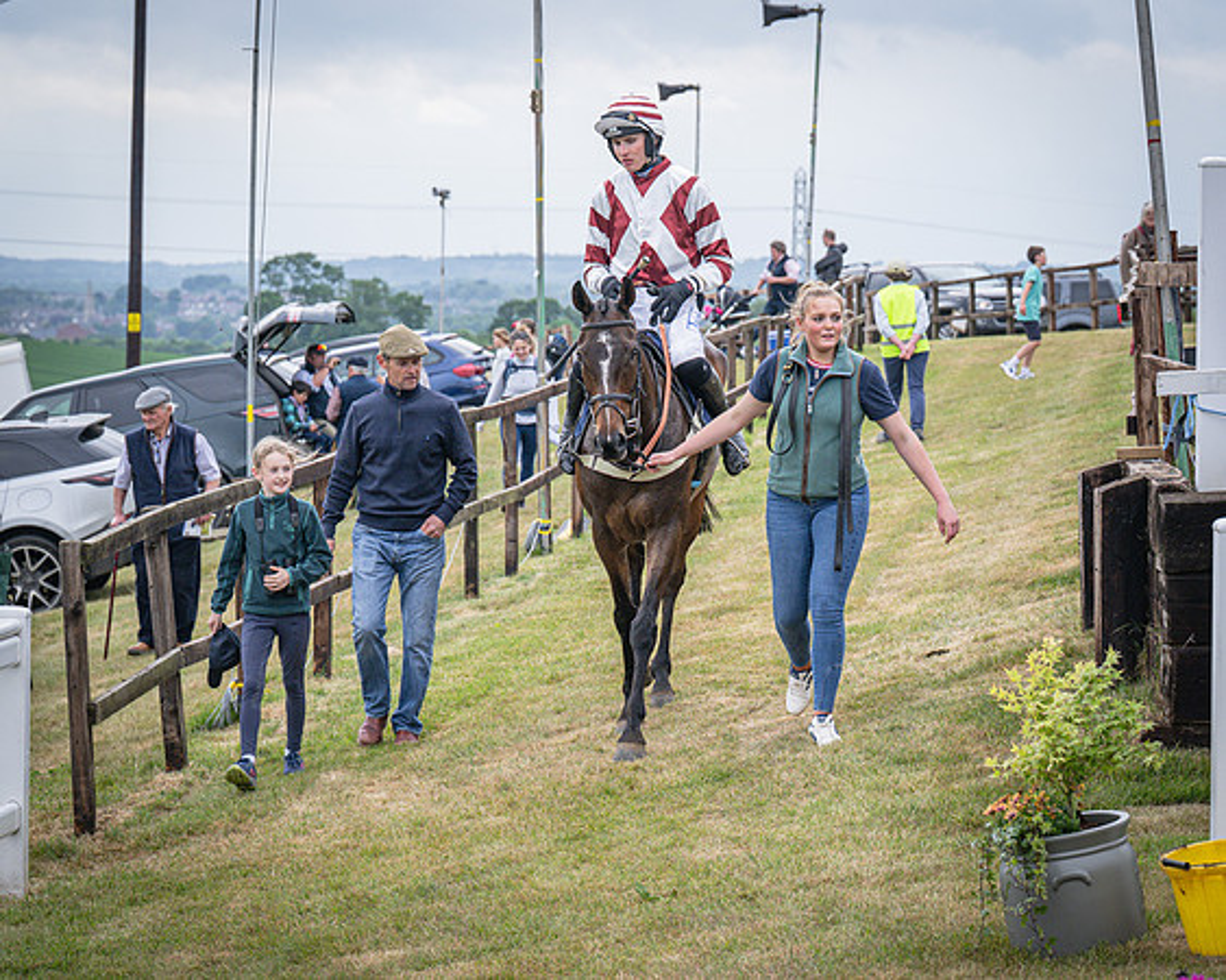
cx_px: 613
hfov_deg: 14.9
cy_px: 490
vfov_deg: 11.9
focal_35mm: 130
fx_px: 4700
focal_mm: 77
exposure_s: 1/1000
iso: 400
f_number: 5
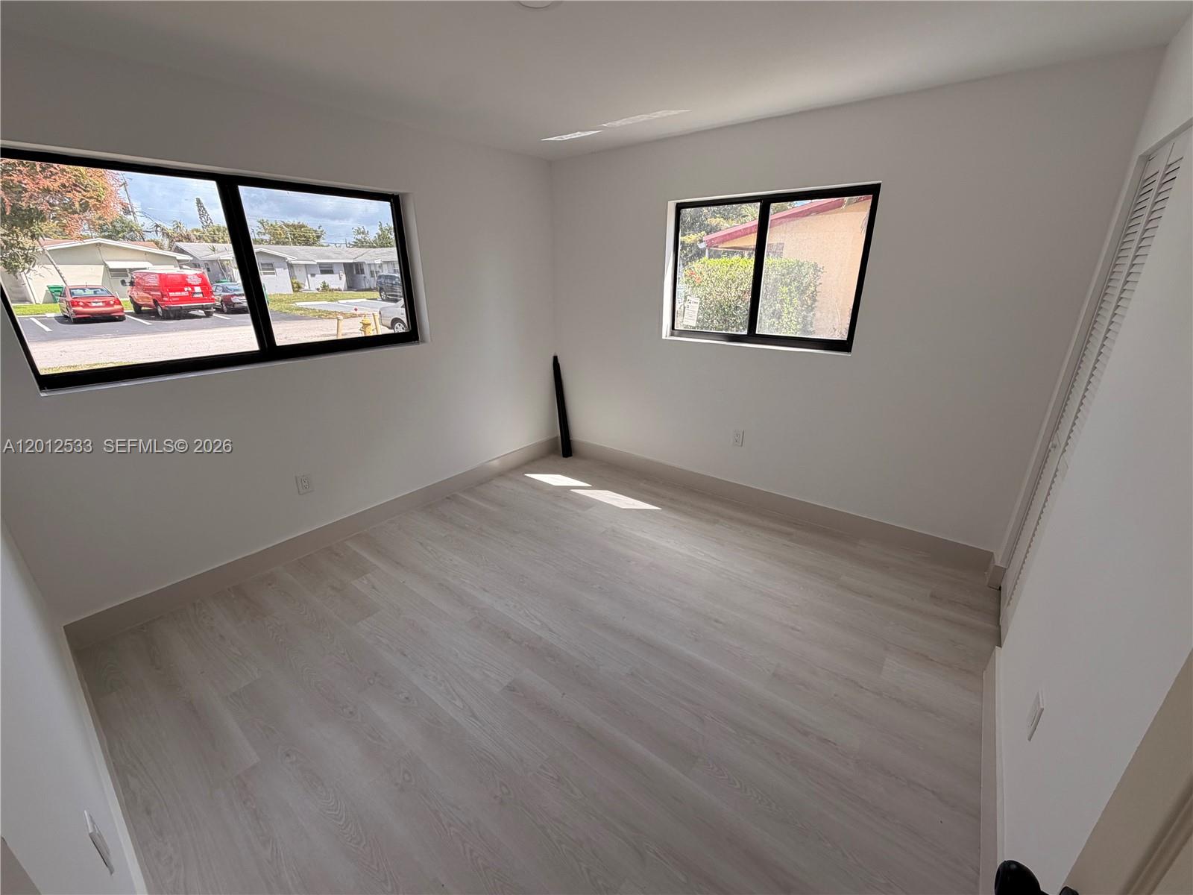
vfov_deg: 85.7
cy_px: 448
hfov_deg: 102.1
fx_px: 482
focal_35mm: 14
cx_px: 596
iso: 50
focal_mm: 2.22
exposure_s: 1/355
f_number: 2.2
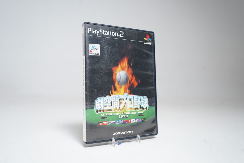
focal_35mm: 29
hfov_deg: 63.7
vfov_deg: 45.0
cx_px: 122
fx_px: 197
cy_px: 82
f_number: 5
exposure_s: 1/30
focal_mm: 29
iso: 800
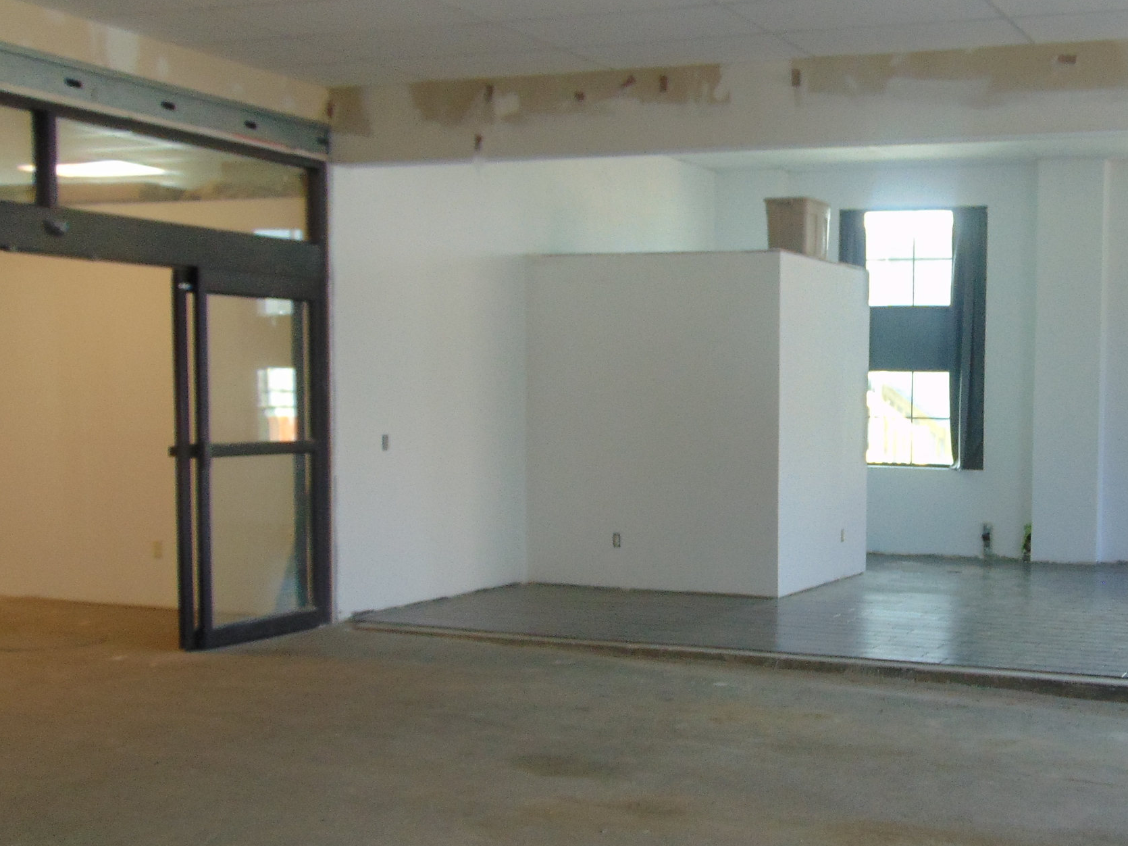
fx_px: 1499
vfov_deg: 31.4
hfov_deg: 39.6
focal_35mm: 46
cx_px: 902
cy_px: 505
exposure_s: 1/30
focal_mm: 4.5
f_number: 3
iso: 100
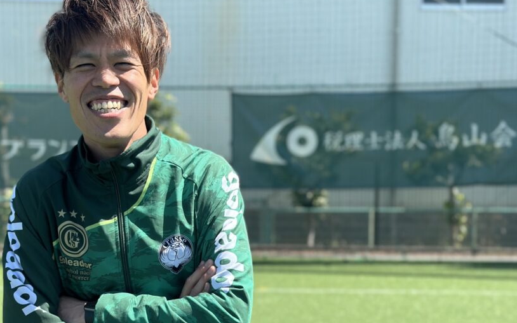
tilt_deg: -2.9
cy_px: 195
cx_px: 243
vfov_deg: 20.3
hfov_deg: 32.0
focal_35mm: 64
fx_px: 902
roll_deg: +0.6
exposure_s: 1/2114
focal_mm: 6.86
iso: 80
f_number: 1.78
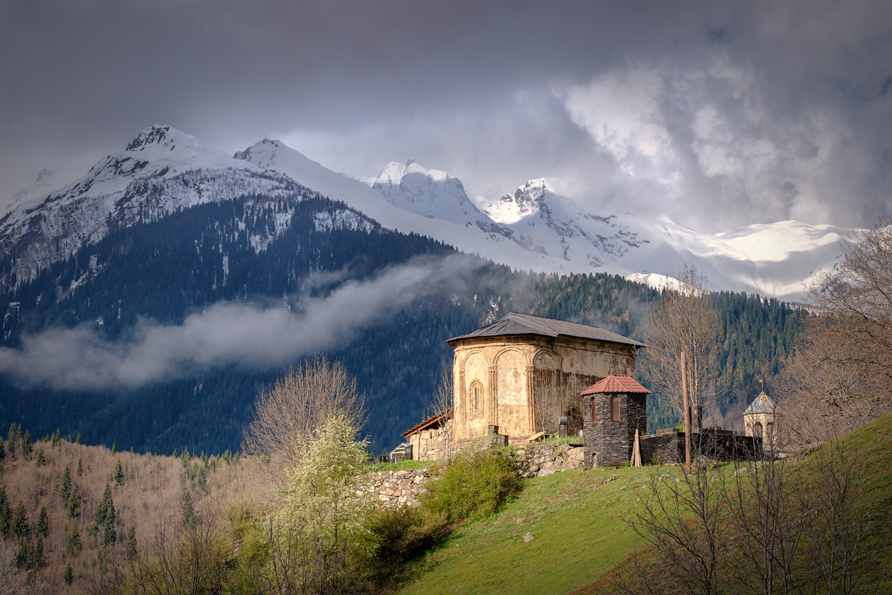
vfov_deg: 13.8
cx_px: 446
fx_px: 2453
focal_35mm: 99
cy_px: 298
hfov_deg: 20.6
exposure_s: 1/400
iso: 500
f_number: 11
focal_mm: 66
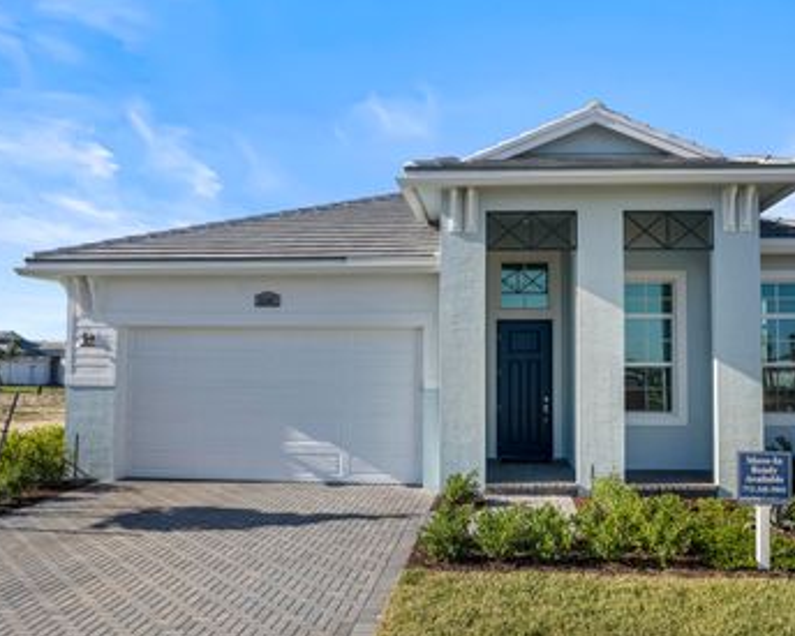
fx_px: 706
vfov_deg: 48.5
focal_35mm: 30
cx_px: 451
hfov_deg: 58.6
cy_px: 327
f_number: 2.8
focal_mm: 8.38
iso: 110
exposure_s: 1/1600
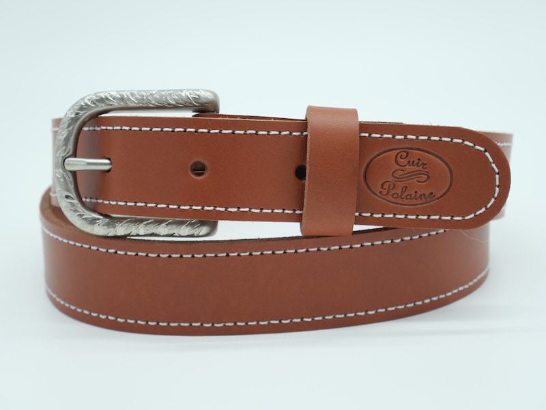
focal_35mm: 58
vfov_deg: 25.2
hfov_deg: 33.2
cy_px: 205
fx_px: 915
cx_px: 273
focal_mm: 29
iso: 200
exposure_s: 1/100
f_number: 5.5
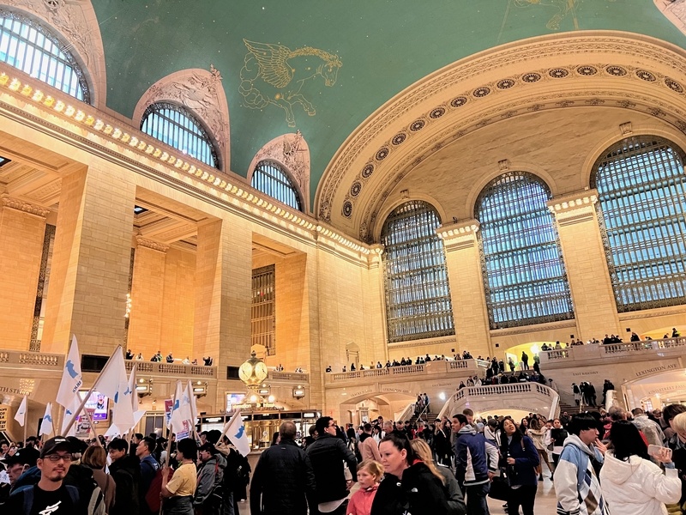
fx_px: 515
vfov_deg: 53.1
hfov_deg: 67.3
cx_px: 343
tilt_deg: +16.2
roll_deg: +2.1
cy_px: 258
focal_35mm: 26
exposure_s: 1/60
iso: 320
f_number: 1.5
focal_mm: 5.7
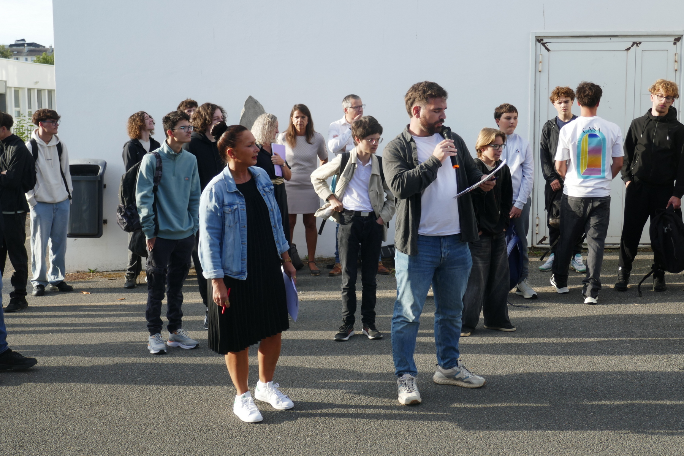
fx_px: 950
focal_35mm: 50
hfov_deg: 39.6
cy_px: 228
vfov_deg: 27.0
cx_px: 342
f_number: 4.1
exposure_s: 1/320
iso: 125
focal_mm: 18.2
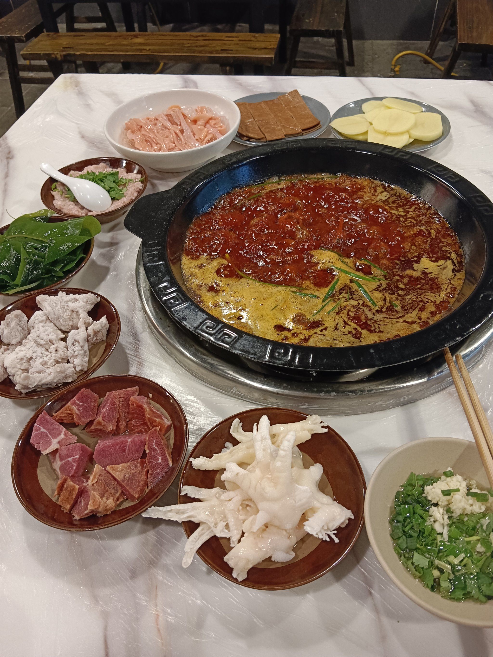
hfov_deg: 53.1
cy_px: 328
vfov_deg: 67.3
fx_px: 494
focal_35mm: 26
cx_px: 246
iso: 973
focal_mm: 3.96
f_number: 1.8
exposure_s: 1/50
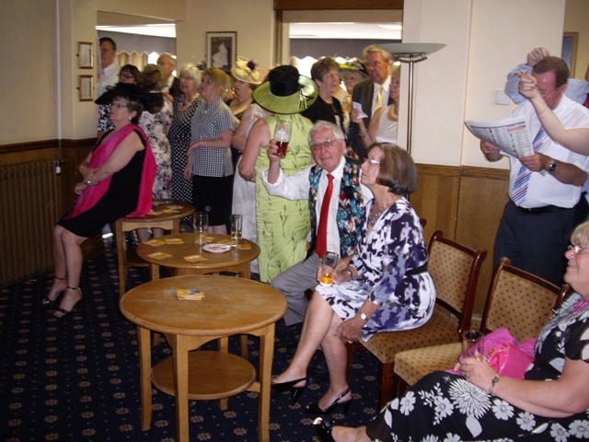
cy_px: 221
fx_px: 647
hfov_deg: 49.0
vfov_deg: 37.7
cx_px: 294
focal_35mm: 38
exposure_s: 1/40
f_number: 2.8
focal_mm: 7.9
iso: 400
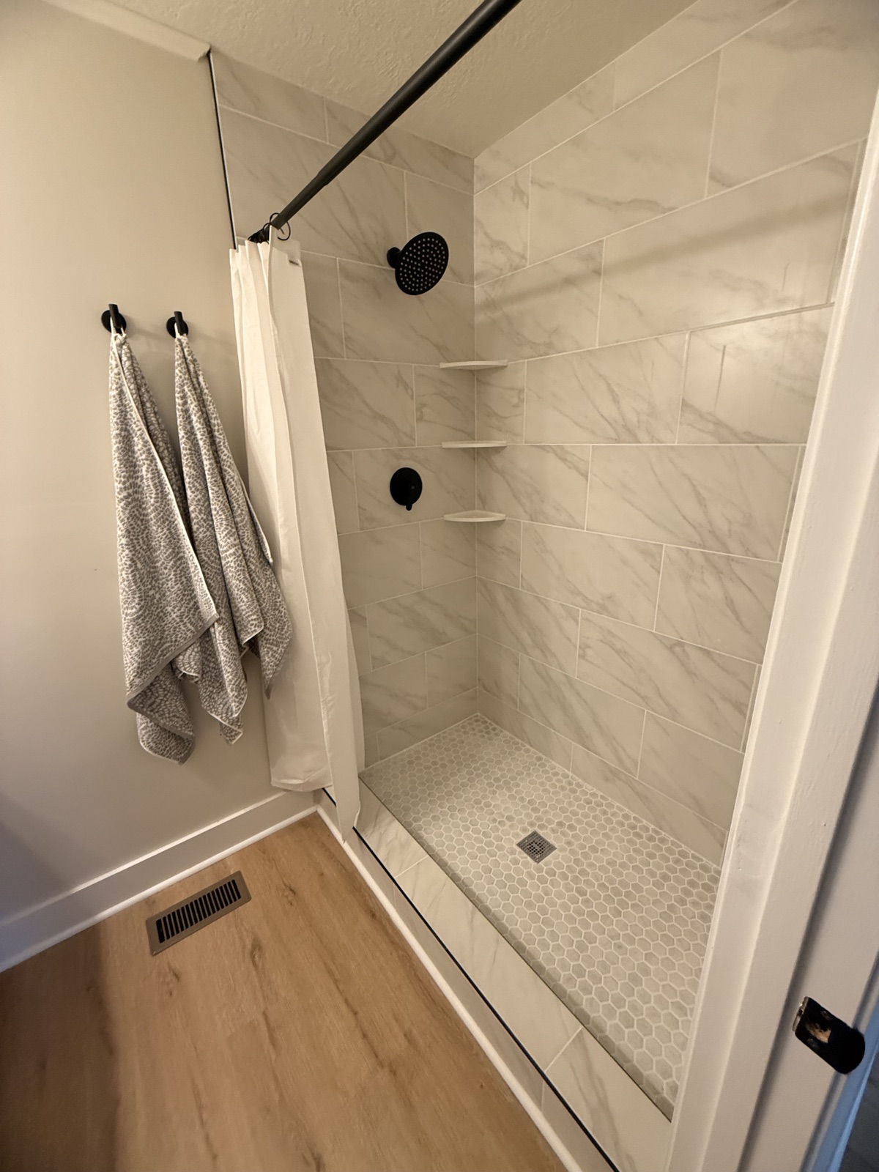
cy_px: 586
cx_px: 440
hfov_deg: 85.7
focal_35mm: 14
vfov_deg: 102.1
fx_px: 474
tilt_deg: -18.1
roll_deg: +1.7
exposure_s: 1/60
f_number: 2.2
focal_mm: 2.22
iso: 200
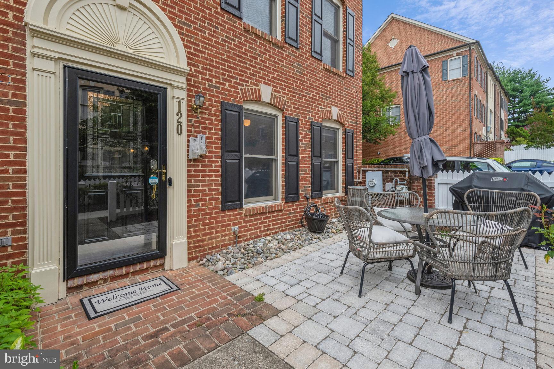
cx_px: 277
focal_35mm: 16
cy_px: 184
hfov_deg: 96.7
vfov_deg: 73.7
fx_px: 246
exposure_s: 1/100
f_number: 8
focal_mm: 16
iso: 400
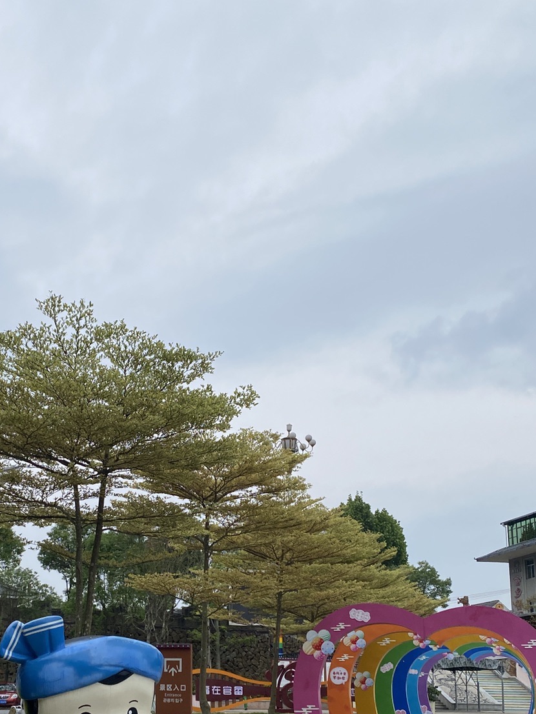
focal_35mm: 47
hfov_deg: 30.6
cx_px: 164
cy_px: 490
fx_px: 970
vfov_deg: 39.8
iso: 32
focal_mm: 4.25
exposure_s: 1/7194
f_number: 1.8
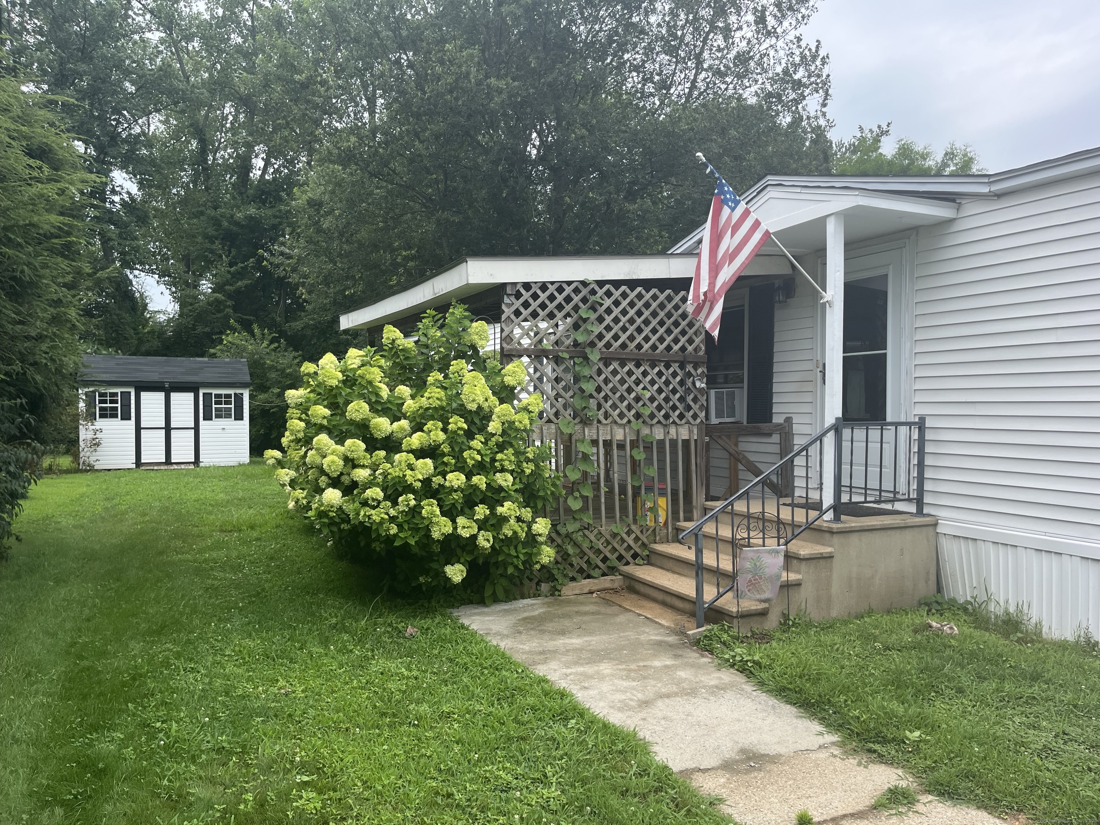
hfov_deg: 67.3
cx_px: 550
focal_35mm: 26
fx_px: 826
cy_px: 412
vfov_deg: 53.1
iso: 50
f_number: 1.6
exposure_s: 1/1199
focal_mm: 5.1
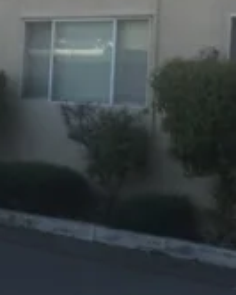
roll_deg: -4.1
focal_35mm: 127
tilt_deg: +5.1
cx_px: 205
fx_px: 1108
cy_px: -5
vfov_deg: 14.9
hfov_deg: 12.1
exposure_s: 1/699
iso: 25
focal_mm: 4.15
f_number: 2.2
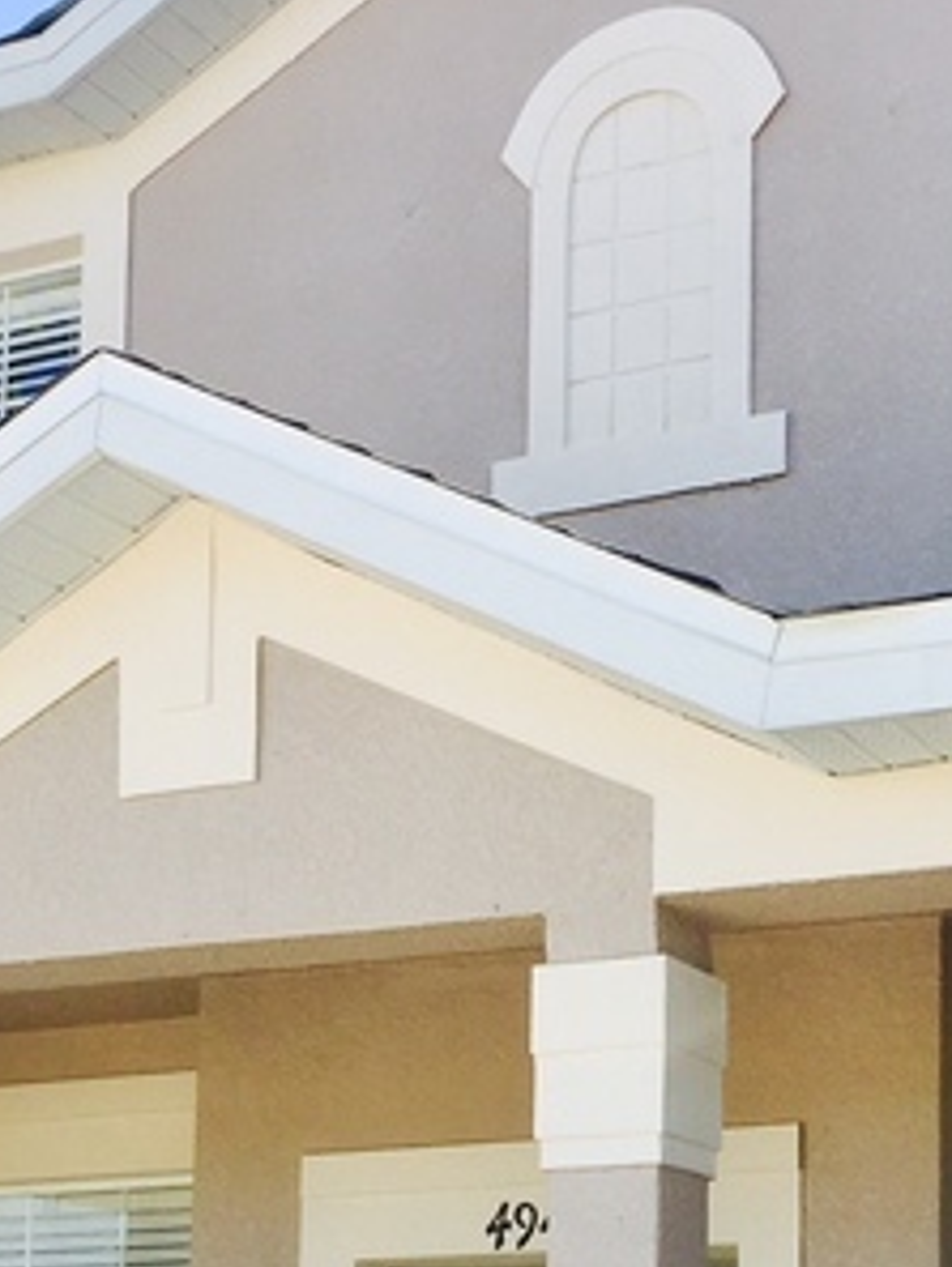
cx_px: 653
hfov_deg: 18.8
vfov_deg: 24.2
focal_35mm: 78
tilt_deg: +8.5
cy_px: 1173
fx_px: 2858
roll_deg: -2.1
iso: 32
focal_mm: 4.15
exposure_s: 1/760
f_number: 2.2
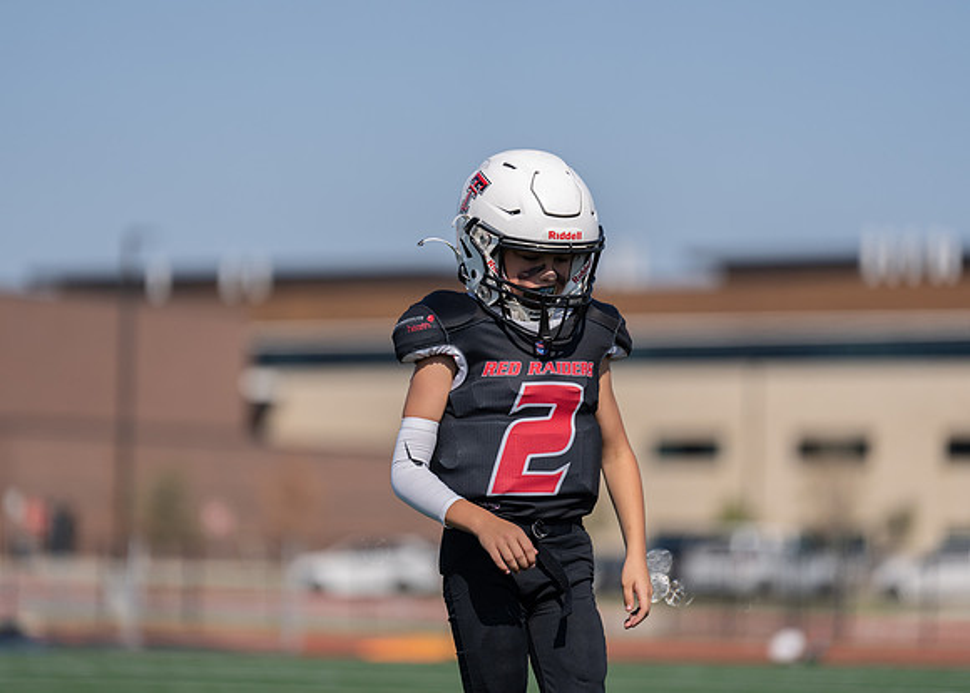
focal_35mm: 210
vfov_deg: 6.9
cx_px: 485
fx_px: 5772
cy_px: 346
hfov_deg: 9.6
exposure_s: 1/2500
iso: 100
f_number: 2.8
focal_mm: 200
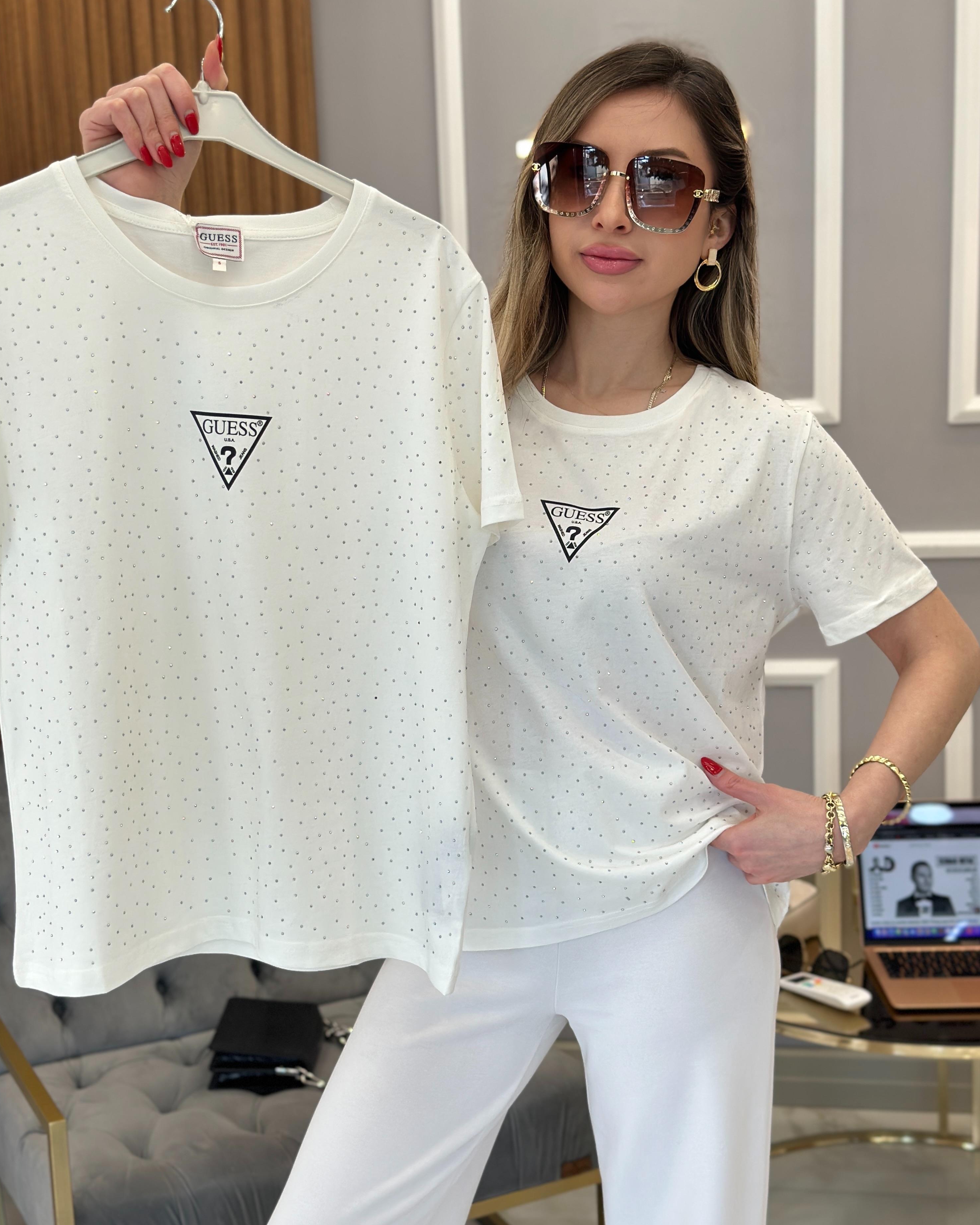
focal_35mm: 51
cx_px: 496
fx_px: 1849
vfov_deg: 36.7
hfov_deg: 29.7
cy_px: 621
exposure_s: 1/225
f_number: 1.78
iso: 80
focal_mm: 6.86
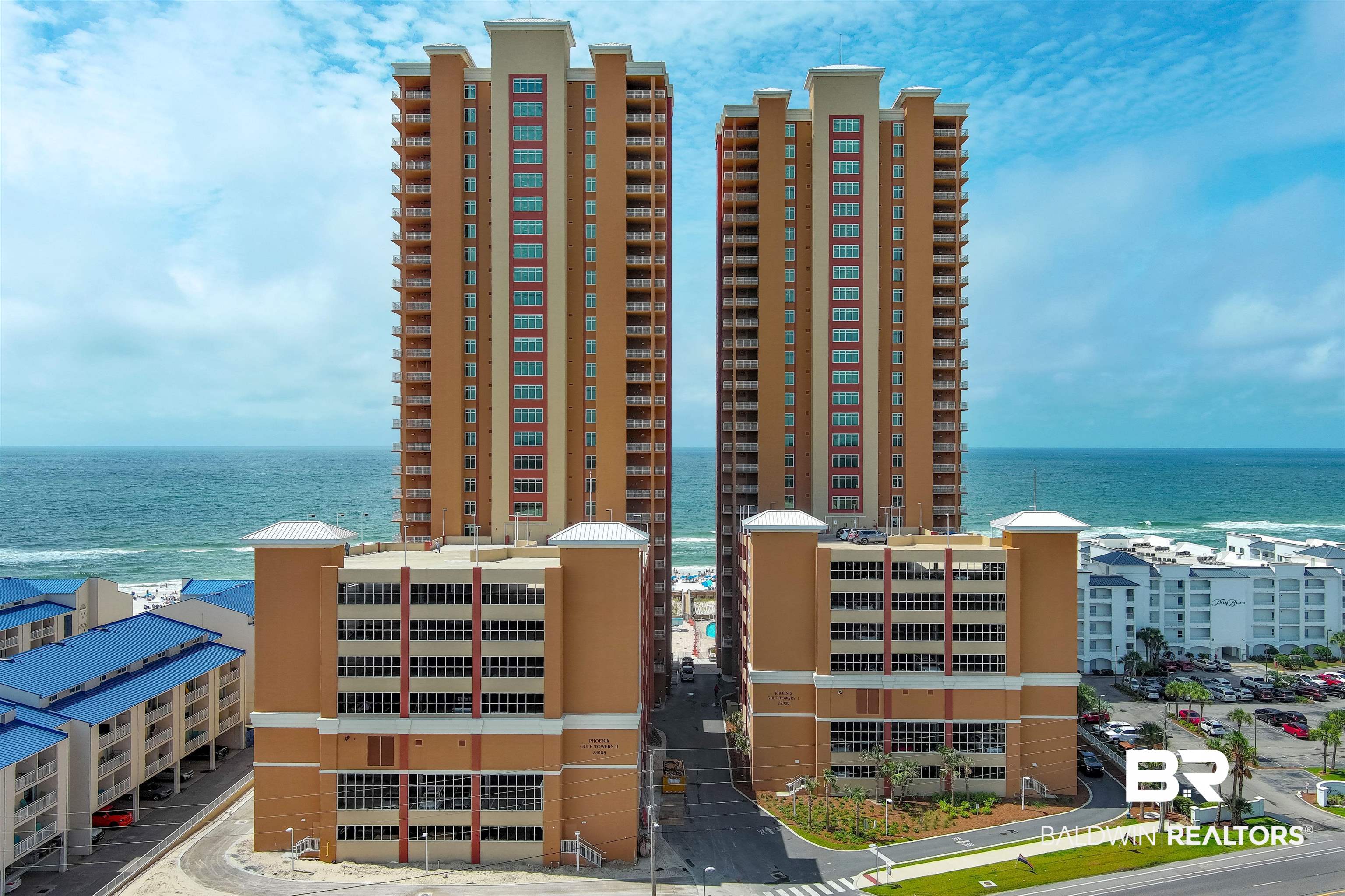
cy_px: 448
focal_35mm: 29
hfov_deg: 63.7
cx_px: 672
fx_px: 1083
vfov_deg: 44.9
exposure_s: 1/1600
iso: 100
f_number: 6.3
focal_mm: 10.57
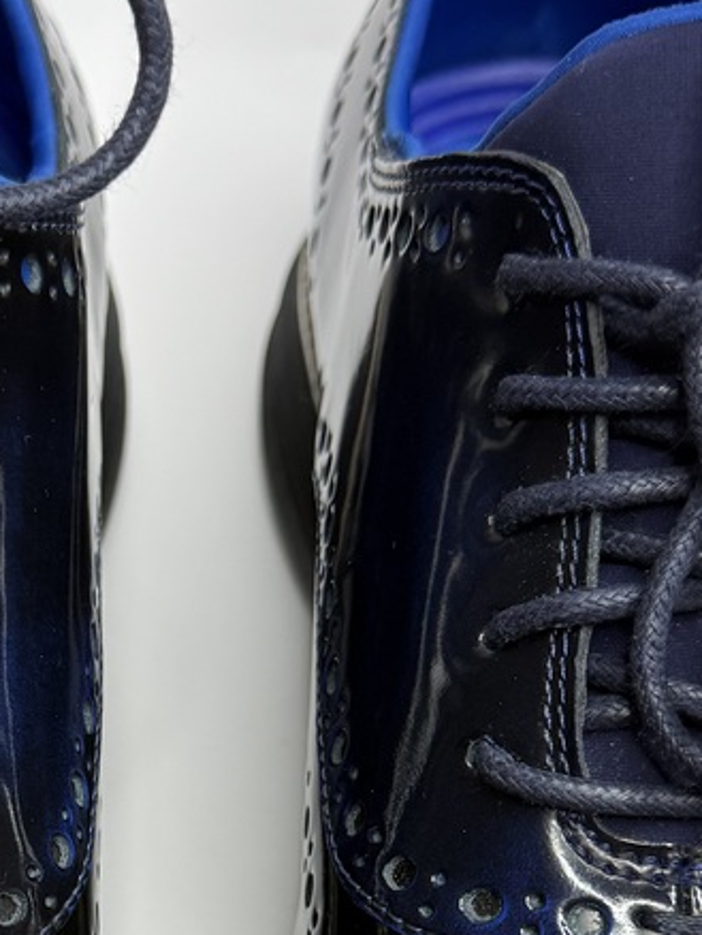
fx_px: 1972
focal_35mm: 73
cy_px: 861
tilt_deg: -52.2
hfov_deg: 19.9
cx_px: 117
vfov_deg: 25.7
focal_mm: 6.76
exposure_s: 1/121
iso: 125
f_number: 1.78
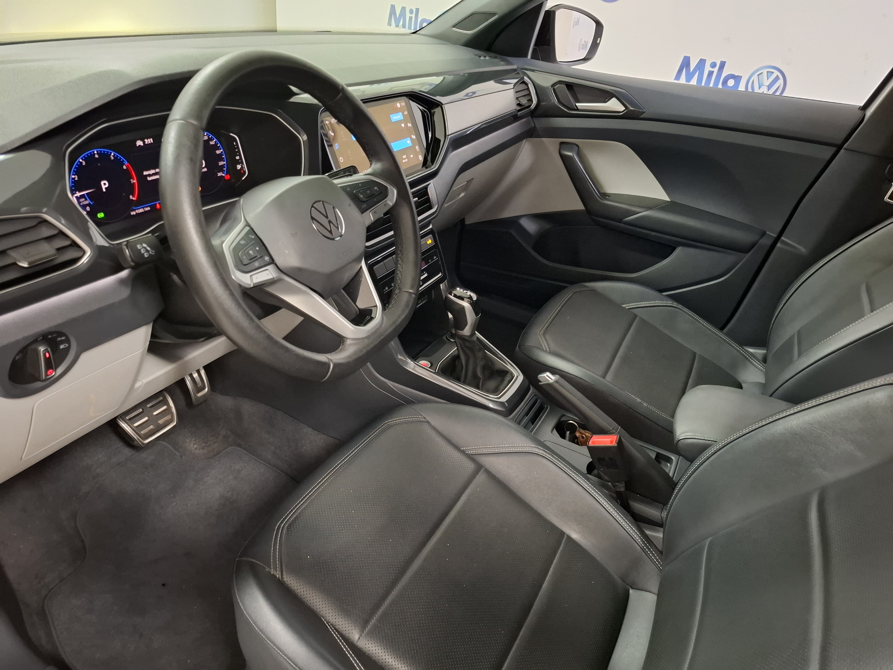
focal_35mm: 23
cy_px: 335
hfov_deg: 73.9
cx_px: 446
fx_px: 593
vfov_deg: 58.9
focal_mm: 5.54
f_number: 1.8
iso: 1000
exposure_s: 1/20
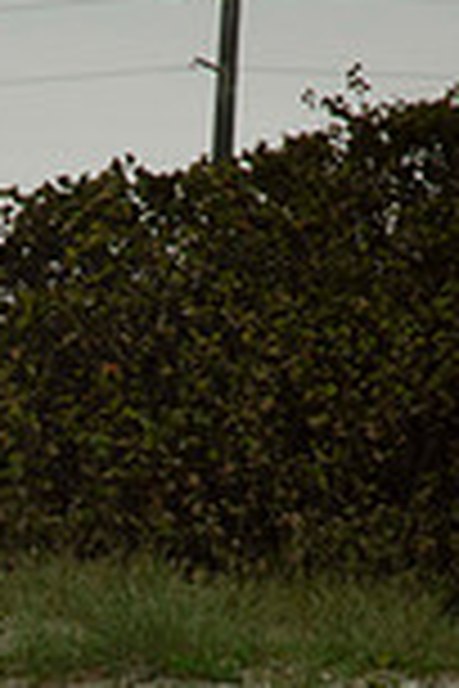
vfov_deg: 6.6
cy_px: 980
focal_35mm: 308
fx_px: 5890
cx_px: -184
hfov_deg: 4.4
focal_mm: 70
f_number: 7.1
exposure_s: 1/250
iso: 200
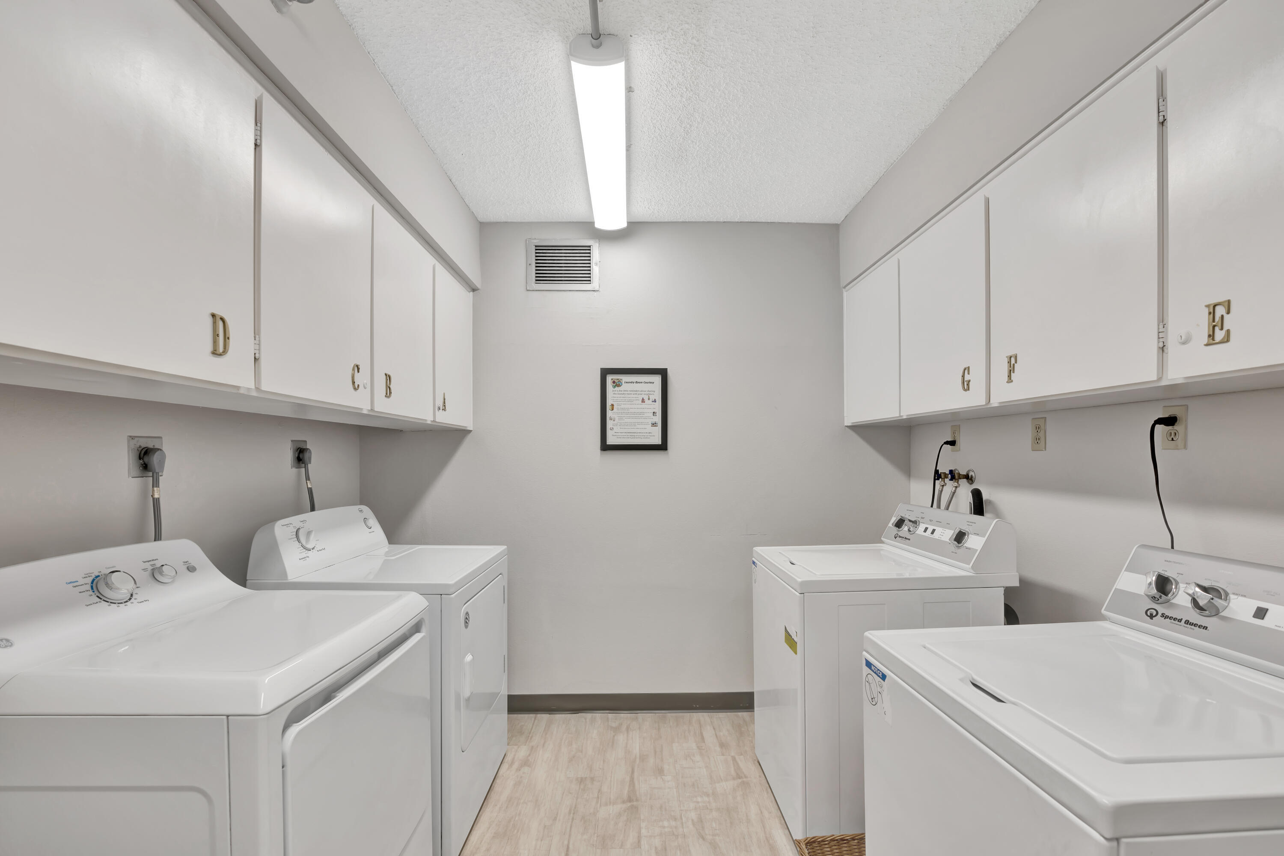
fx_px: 571
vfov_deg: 73.7
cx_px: 642
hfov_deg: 96.7
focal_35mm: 16
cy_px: 428
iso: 100
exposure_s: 1/20
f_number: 5.6
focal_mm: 16
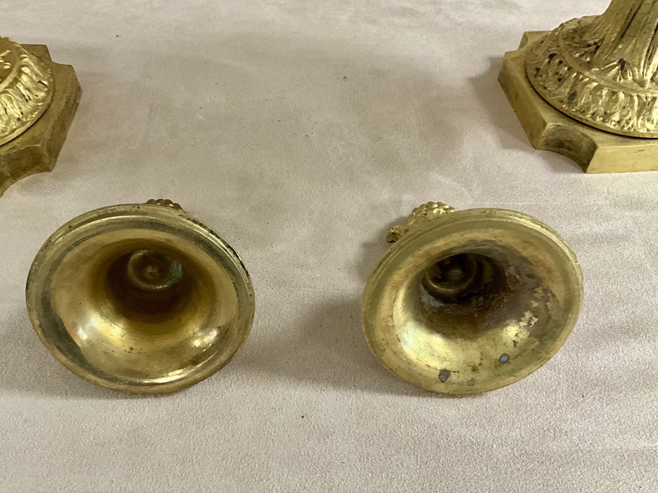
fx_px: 608
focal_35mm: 32
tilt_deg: -50.5
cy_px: 253
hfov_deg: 56.7
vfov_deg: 44.2
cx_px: 301
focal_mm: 3
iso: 200
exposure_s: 1/50
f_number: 1.8
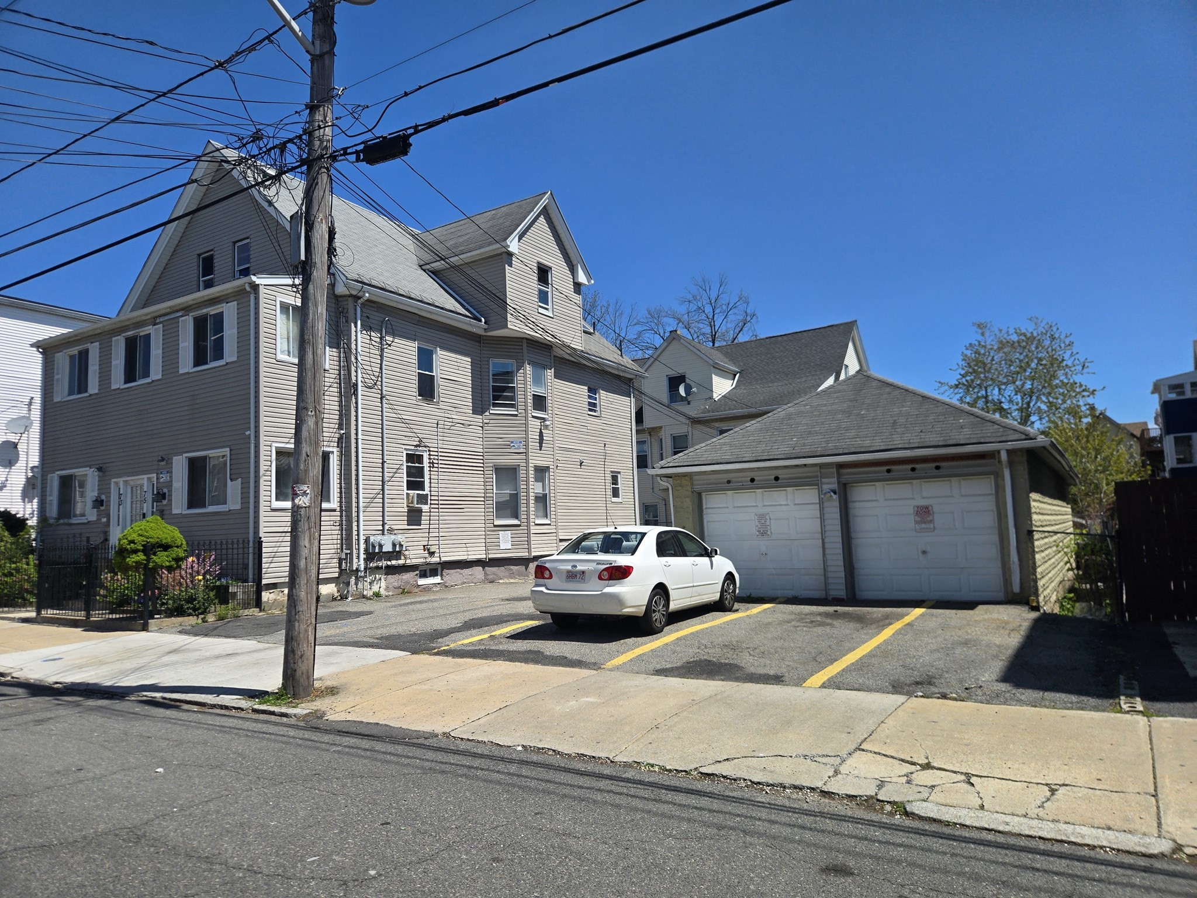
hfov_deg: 73.9
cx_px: 598
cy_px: 449
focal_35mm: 23
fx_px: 795
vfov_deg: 58.9
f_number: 1.8
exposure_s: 1/2443
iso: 25
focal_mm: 5.4
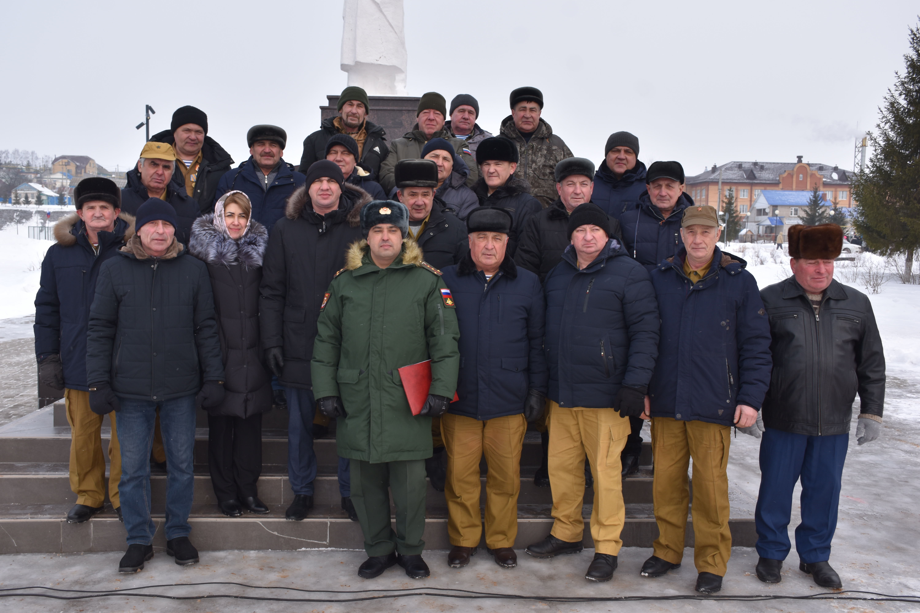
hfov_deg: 55.1
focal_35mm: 34
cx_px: 460
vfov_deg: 38.4
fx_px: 882
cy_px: 306
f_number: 6.3
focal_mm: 23
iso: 100
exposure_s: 1/200
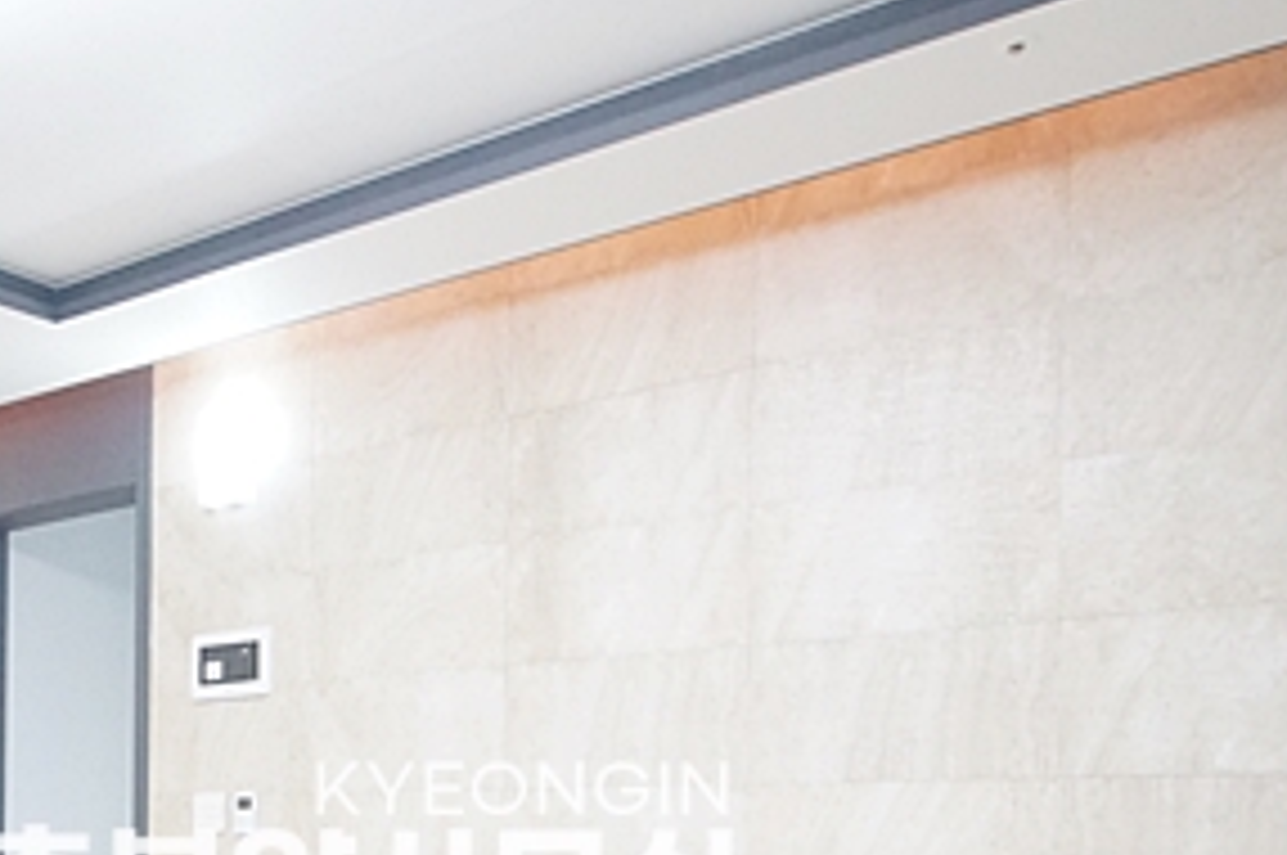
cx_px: 176
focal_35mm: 42
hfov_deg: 43.2
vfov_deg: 30.0
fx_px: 1500
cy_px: 819
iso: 1600
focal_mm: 10
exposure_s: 1/100
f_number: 4
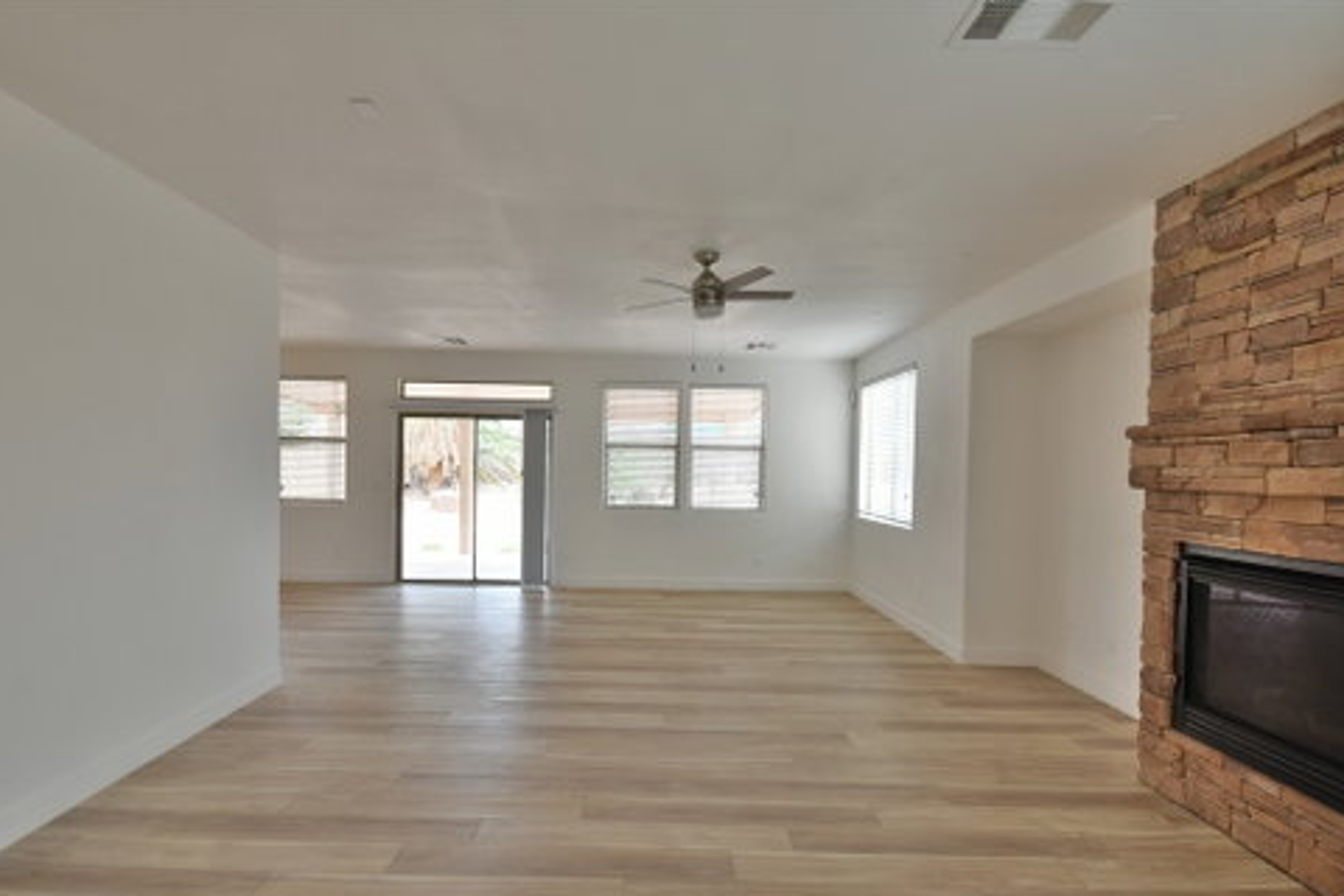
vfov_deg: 73.7
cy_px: 473
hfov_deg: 96.7
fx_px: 597
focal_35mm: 16
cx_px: 658
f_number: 6.3
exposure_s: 1/100
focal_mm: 10
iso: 1000
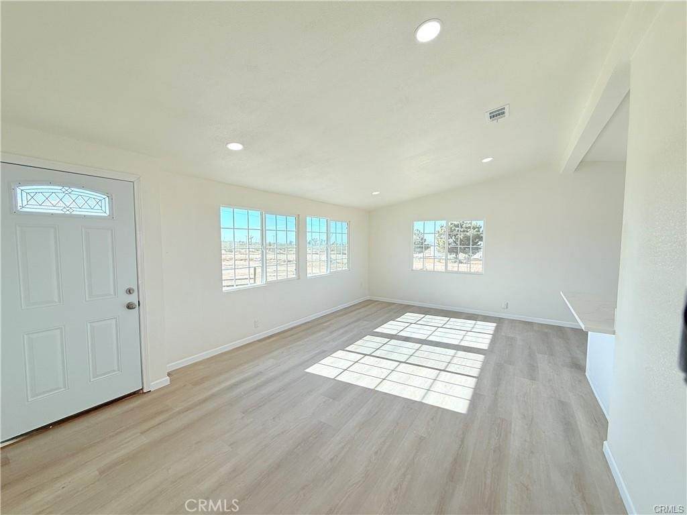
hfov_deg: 102.1
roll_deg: -0.3
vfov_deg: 85.7
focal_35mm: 14
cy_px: 258
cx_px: 344
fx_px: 278
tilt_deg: -2.1
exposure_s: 1/545
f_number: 2.2
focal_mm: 2.22
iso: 64
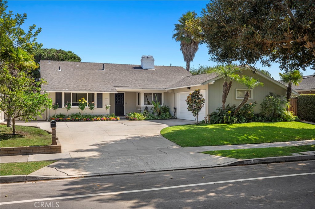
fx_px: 306
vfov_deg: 37.8
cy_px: 104
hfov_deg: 54.5
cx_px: 158
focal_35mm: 35
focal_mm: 35
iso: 80
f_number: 9
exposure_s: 1/30
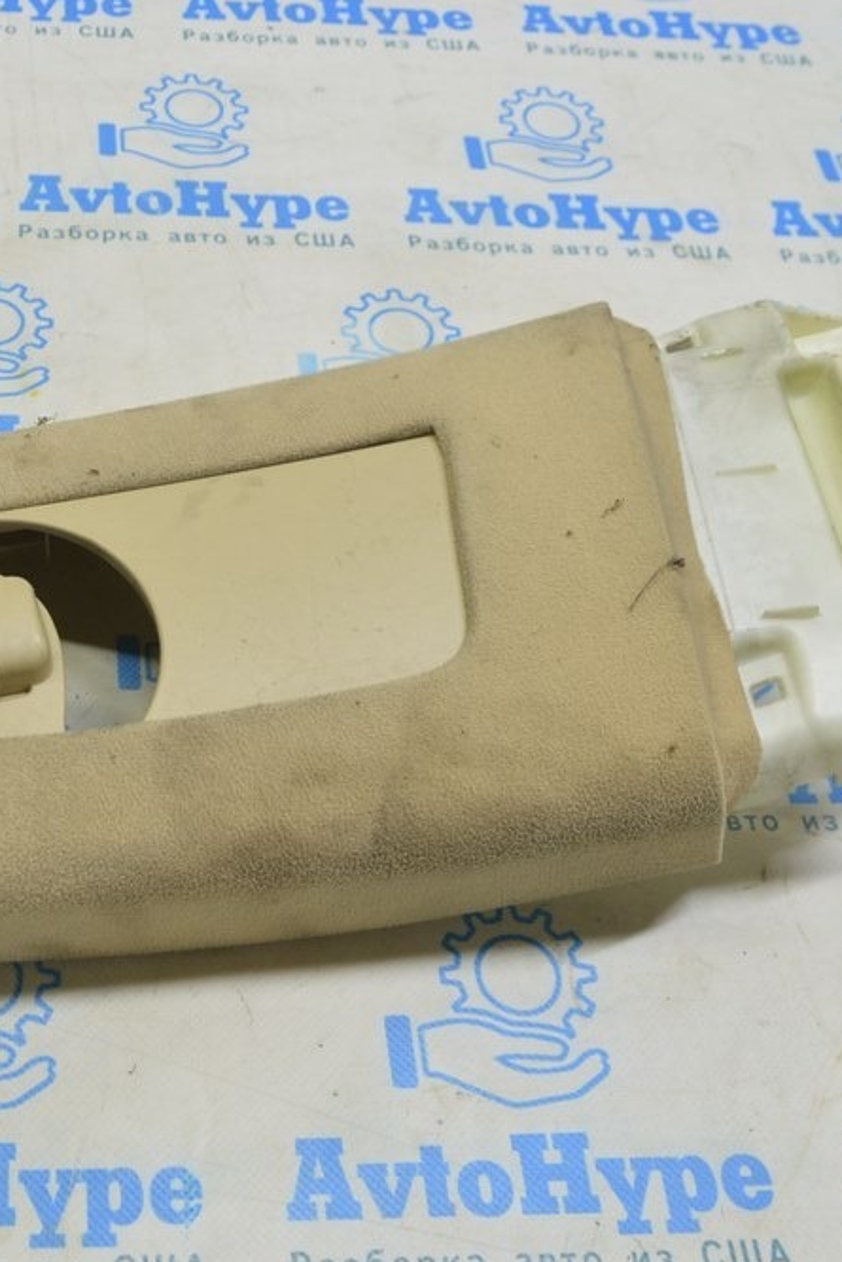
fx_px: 1613
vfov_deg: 42.7
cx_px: 114
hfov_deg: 28.3
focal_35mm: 46
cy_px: 640
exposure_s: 1/20
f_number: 5.6
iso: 400
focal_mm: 20
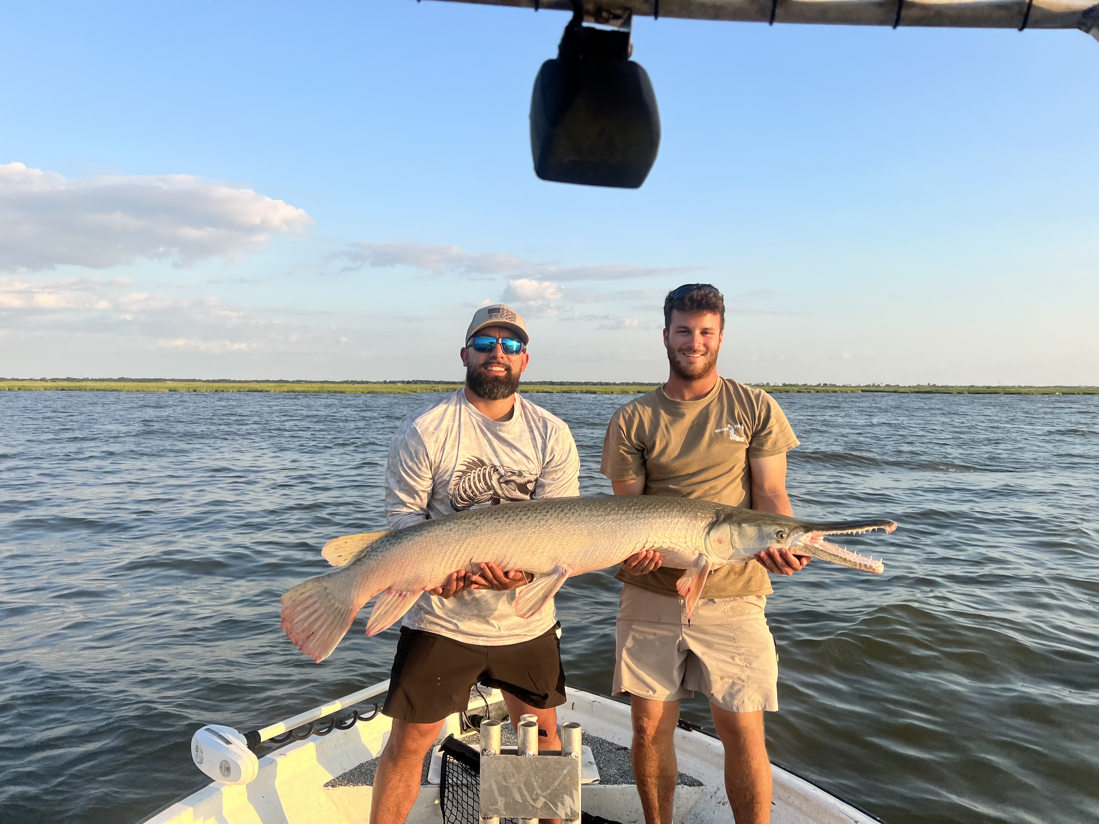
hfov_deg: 67.3
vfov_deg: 53.1
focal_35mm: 26
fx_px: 825
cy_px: 412
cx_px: 550
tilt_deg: -2.5
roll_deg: -1.0
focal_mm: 5.7
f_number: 1.5
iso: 50
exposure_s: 1/1934
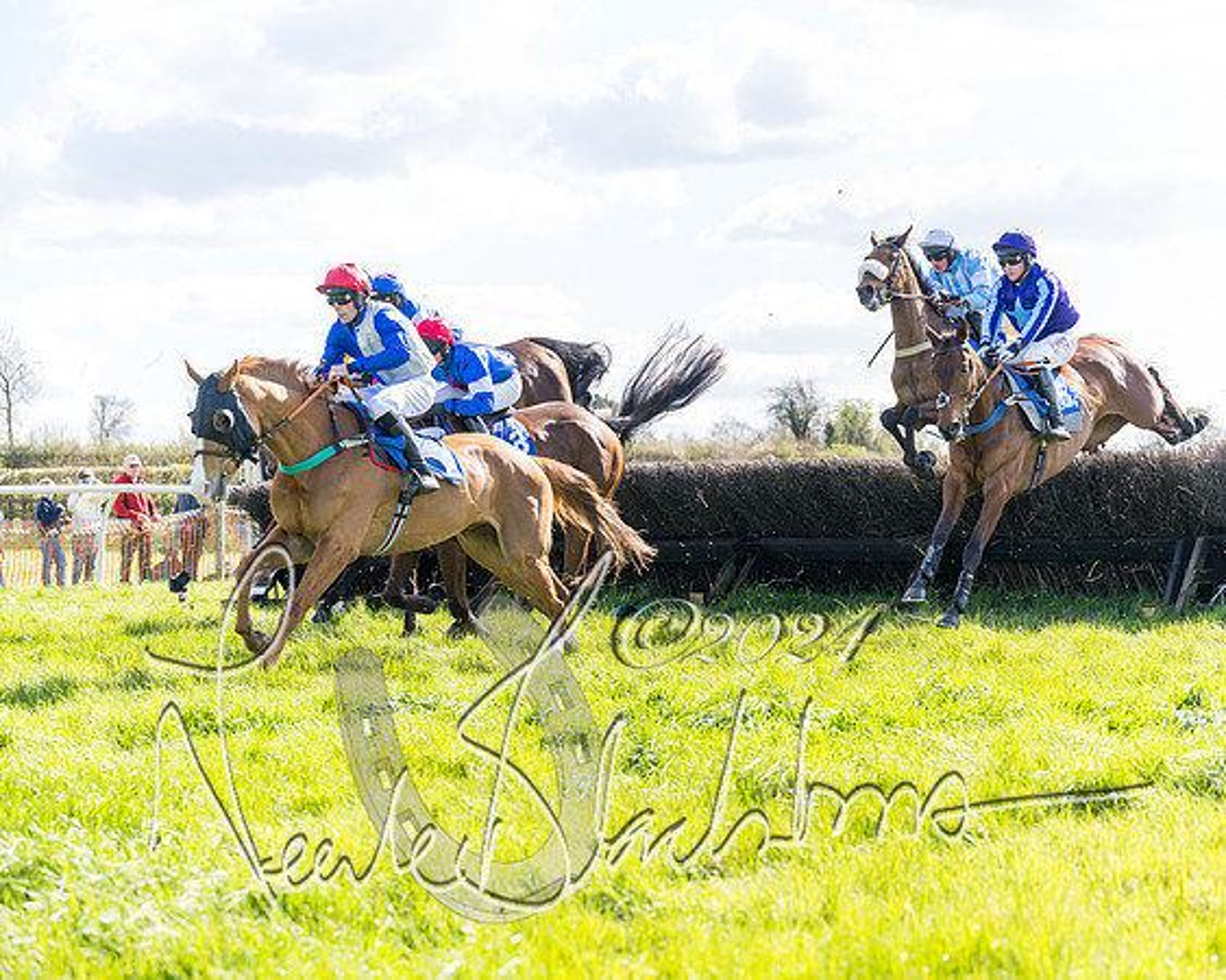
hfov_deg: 24.2
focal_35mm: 79
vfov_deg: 19.4
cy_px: 490
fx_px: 2859
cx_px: 736
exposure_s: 1/1600
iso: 400
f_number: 4
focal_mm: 70
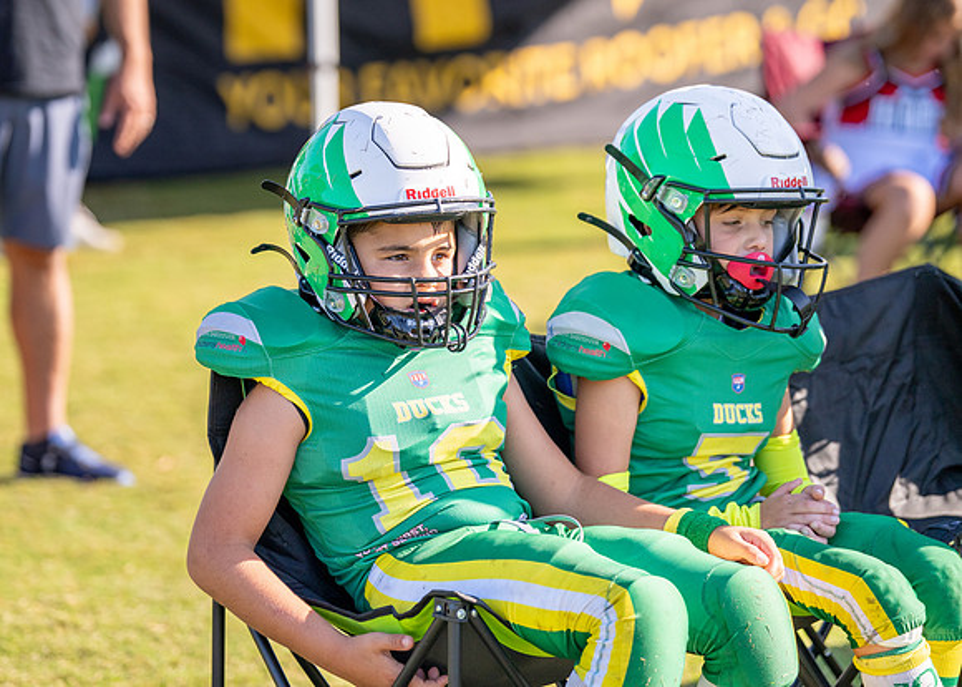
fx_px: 4332
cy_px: 276
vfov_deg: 9.1
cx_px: 401
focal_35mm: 159
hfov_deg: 12.7
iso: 320
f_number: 2.8
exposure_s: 1/3200
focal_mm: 126
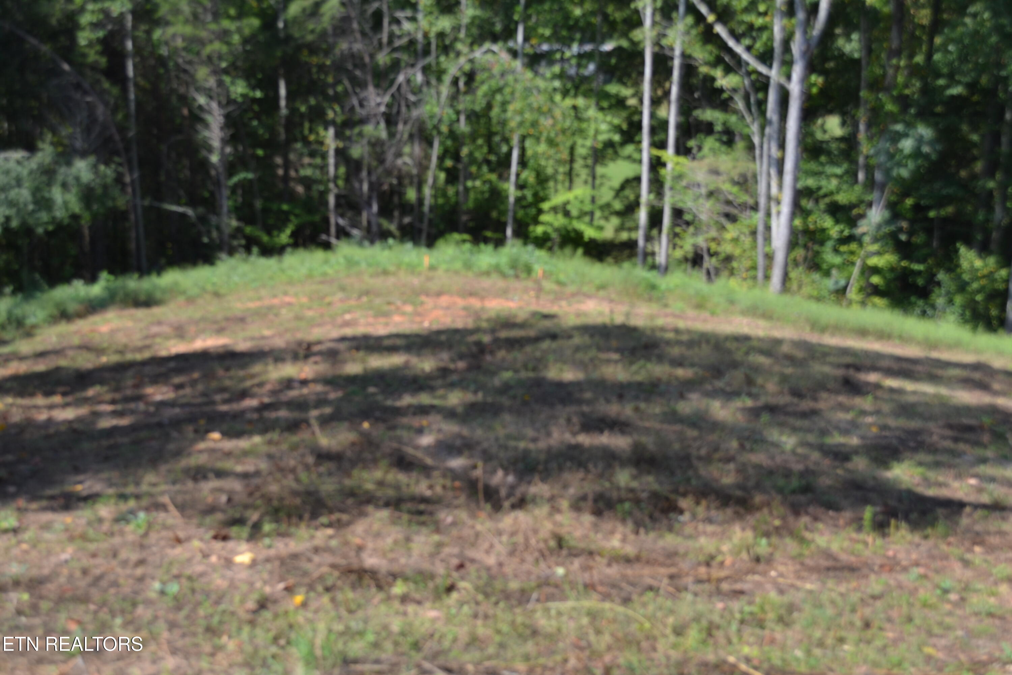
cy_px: 338
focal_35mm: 42
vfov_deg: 31.9
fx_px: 1181
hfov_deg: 46.4
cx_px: 506
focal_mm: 28
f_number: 5.6
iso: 100
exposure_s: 1/200
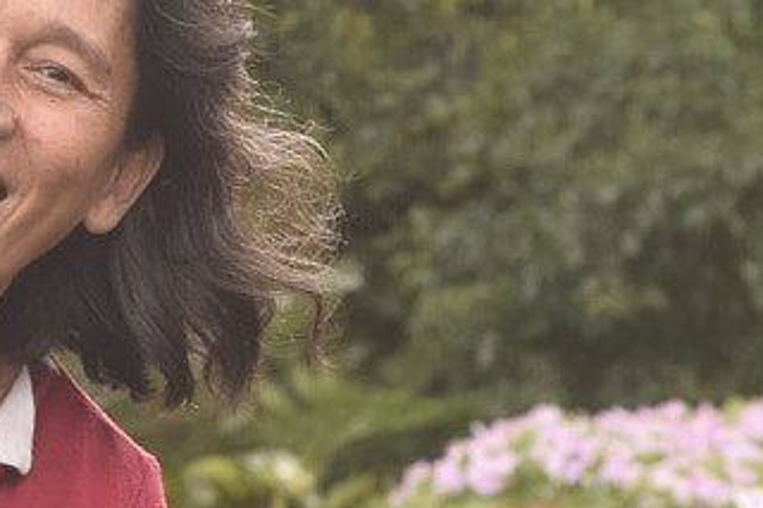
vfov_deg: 3.3
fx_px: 8738
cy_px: 126
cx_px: 258
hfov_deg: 5.0
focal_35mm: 412
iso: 400
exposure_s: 1/250
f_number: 6.3
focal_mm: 55
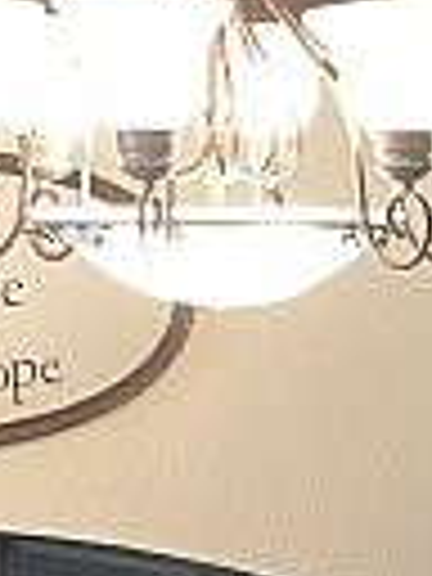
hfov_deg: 8.0
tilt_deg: -8.9
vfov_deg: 11.1
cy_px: 594
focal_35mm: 176
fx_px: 2929
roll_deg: +0.0
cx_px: 916
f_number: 1.6
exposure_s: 1/60
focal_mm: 5.1
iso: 200
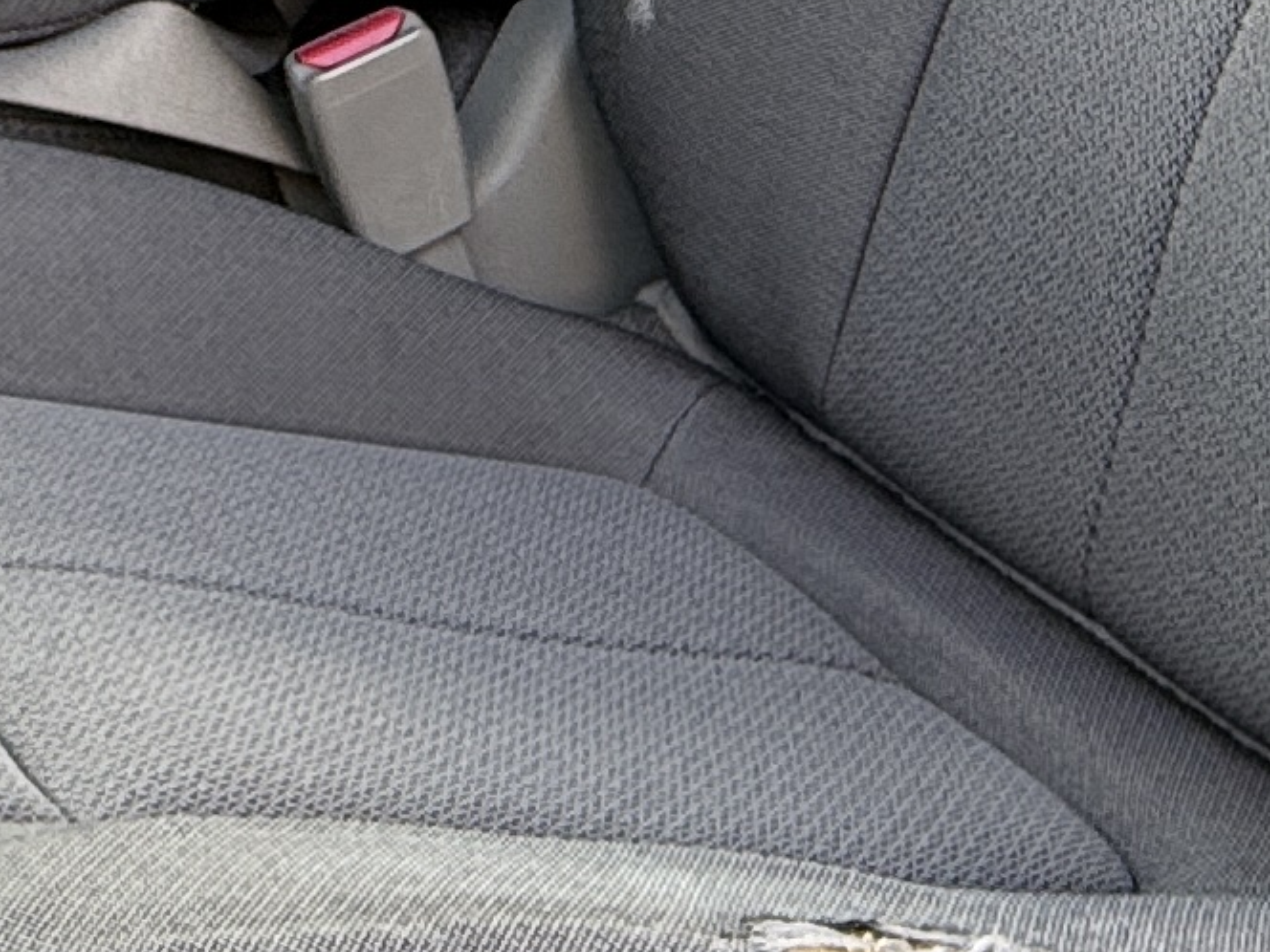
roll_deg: -1.8
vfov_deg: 16.8
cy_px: -107
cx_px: 497
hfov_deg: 23.0
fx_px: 3119
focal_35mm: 85
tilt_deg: -10.4
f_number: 2.2
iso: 64
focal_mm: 2.22
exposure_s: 1/134
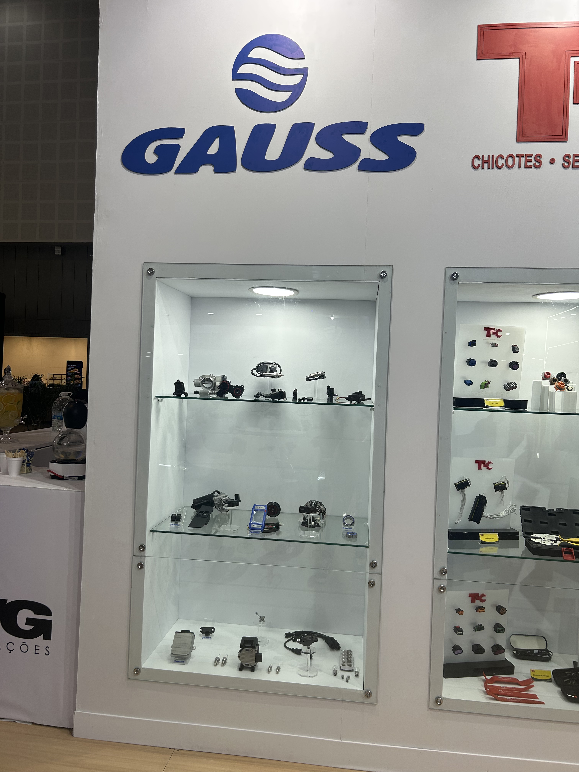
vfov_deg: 67.3
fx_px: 580
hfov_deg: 53.1
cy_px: 386
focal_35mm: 26
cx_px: 290
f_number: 1.5
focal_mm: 5.7
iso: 40
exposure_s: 1/155
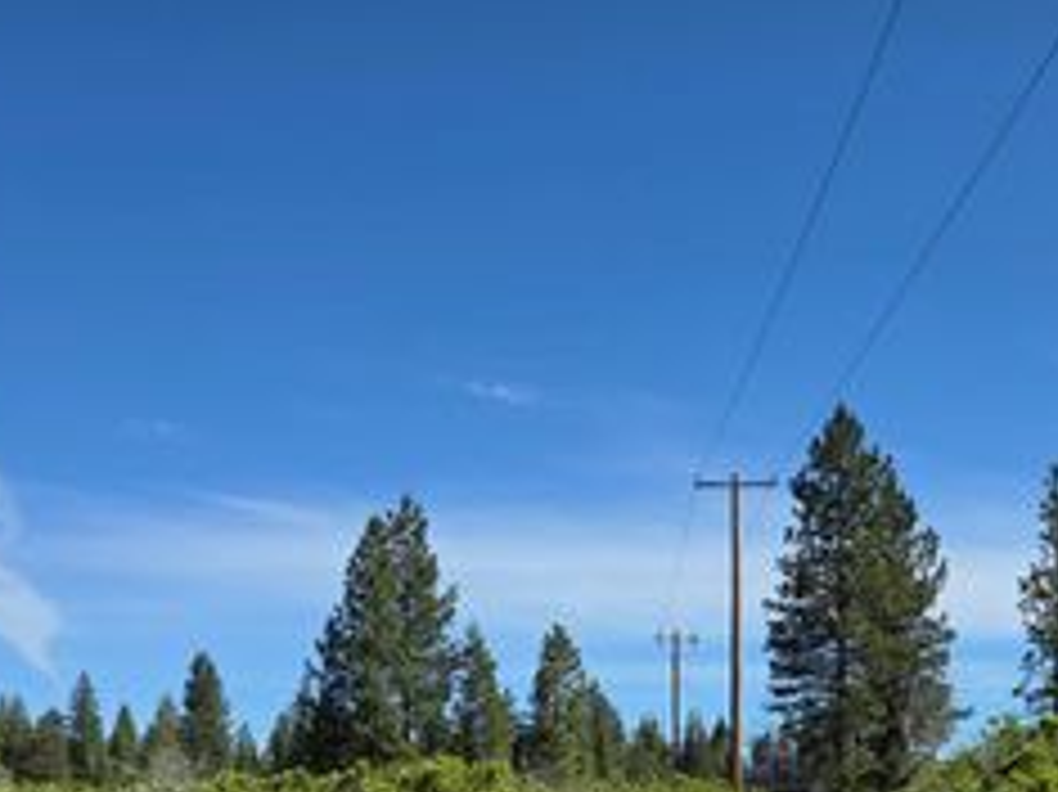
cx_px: 698
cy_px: 794
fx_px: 1497
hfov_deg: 38.5
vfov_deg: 27.9
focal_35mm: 49
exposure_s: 1/5862
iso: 80
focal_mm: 5.4
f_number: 1.8
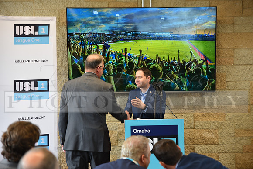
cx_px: 126
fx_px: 492
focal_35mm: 70
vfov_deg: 19.5
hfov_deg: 28.8
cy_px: 84
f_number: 2.8
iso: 400
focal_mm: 70
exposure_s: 1/60
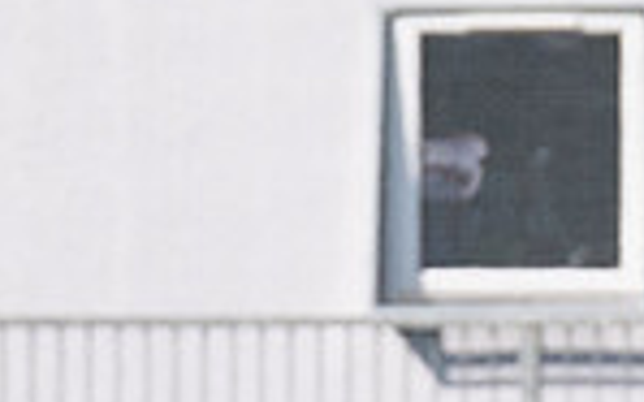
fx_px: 18667
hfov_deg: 2.0
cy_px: 310
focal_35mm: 1064
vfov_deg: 1.2
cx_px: -622
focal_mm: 88
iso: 200
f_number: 4
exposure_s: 1/3200
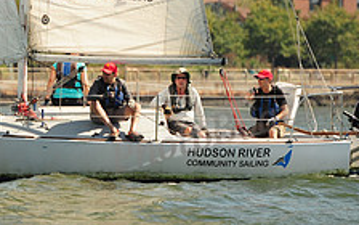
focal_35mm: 461
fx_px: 4510
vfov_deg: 2.8
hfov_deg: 4.6
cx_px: 29
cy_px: 71
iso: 320
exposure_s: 1/1250
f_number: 3.2
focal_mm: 175
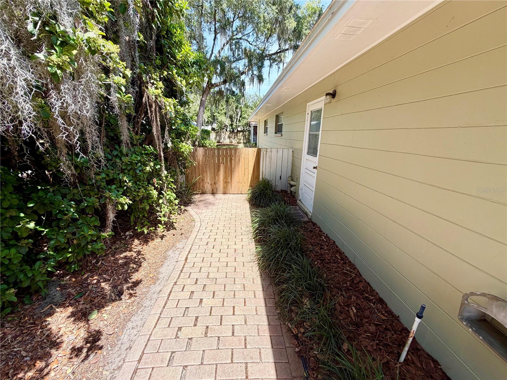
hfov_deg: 102.1
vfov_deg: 85.7
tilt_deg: -15.2
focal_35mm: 14
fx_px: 205
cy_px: 190
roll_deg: -1.7
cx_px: 254
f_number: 2.2
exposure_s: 1/502
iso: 50
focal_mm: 2.22
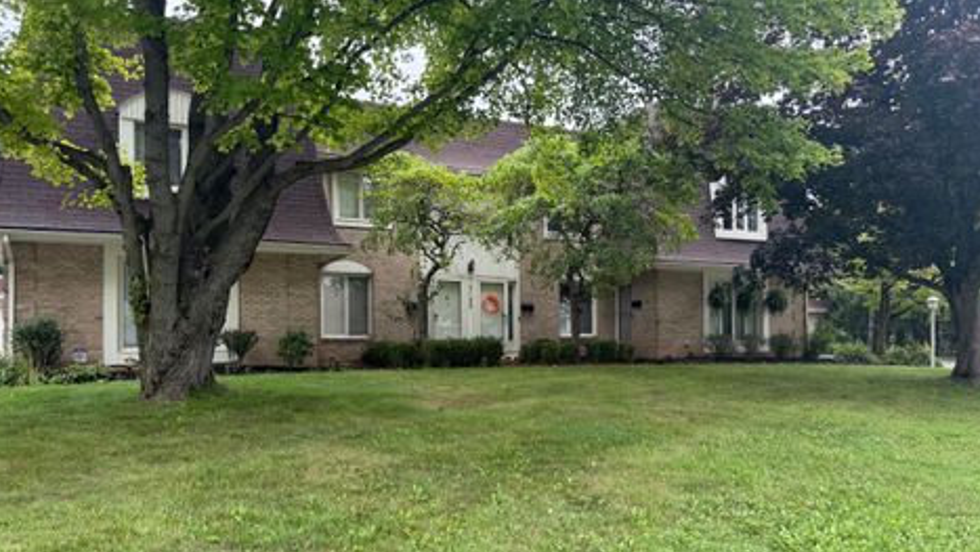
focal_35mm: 28
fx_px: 728
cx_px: 485
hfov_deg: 67.9
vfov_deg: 41.4
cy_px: 324
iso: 100
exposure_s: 1/788
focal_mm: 6.76
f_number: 1.78
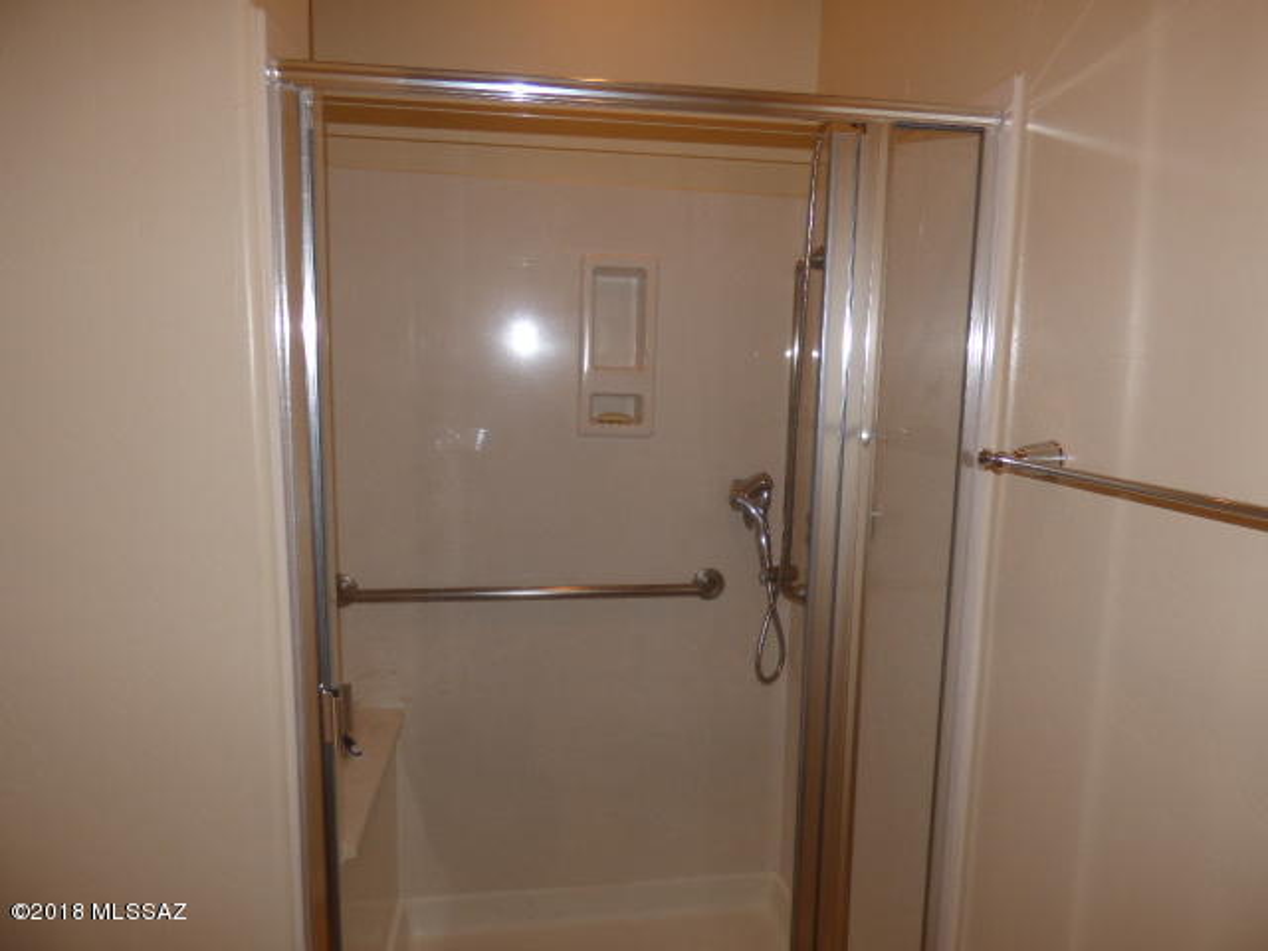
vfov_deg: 66.0
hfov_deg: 81.7
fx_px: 733
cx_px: 634
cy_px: 476
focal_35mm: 20
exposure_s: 1/60
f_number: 2.8
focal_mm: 3.58
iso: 100
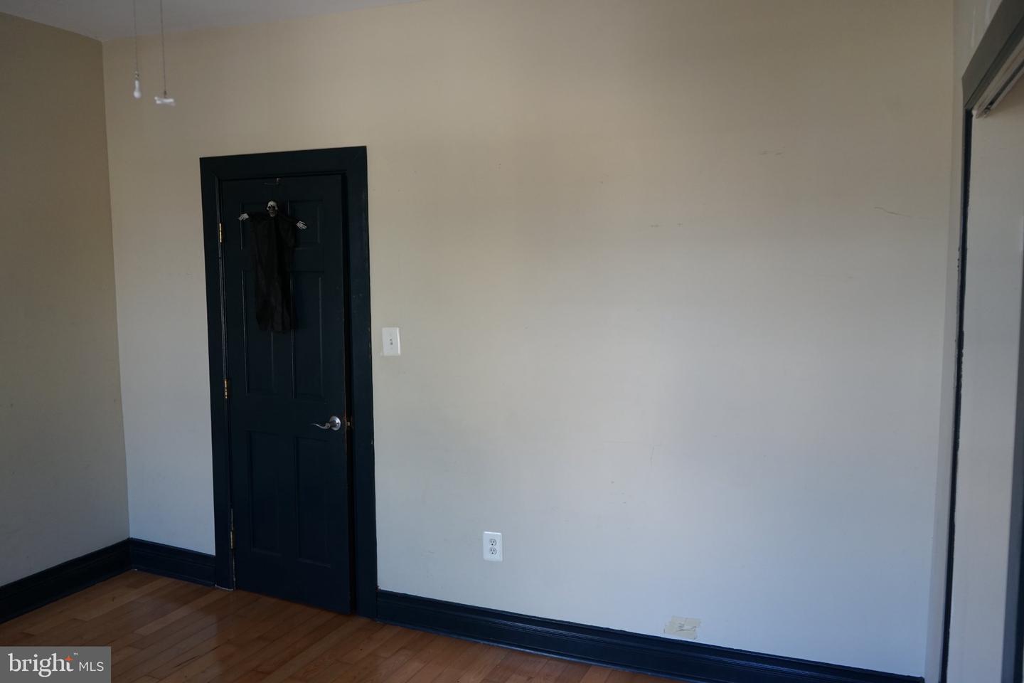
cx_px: 512
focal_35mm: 28
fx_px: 796
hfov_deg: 65.5
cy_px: 342
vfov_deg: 46.4
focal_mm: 28
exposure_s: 1/160
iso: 800
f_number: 4
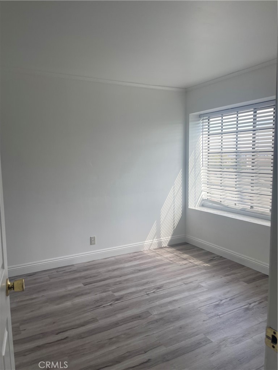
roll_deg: +0.9
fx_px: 268
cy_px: 185
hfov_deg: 54.9
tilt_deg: -5.3
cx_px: 139
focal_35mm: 25
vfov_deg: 69.4
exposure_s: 1/687
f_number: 1.6
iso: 32
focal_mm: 5.1
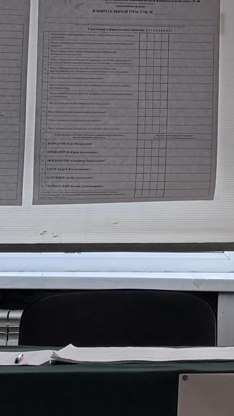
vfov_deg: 13.5
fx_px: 1742
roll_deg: -2.0
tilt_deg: +4.1
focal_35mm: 158
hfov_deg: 7.0
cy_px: 63
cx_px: 645
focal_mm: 6.76
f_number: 1.78
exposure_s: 1/366
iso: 80
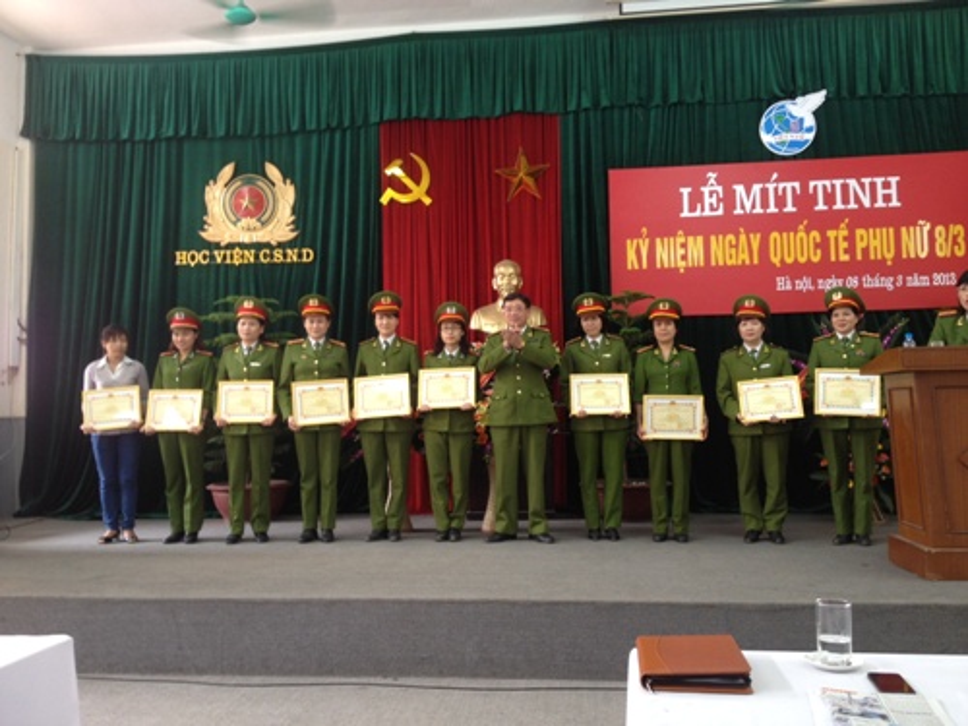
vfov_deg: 40.7
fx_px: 979
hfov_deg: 52.6
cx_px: 484
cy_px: 363
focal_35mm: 35
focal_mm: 4.28
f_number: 2.4
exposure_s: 1/20
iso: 80
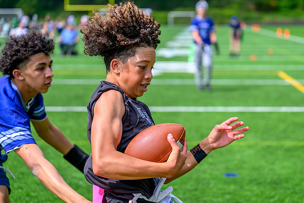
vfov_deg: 17.0
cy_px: 91
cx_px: 174
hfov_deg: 25.2
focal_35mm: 80
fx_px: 679
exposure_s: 1/2000
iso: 140
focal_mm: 70
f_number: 2.8
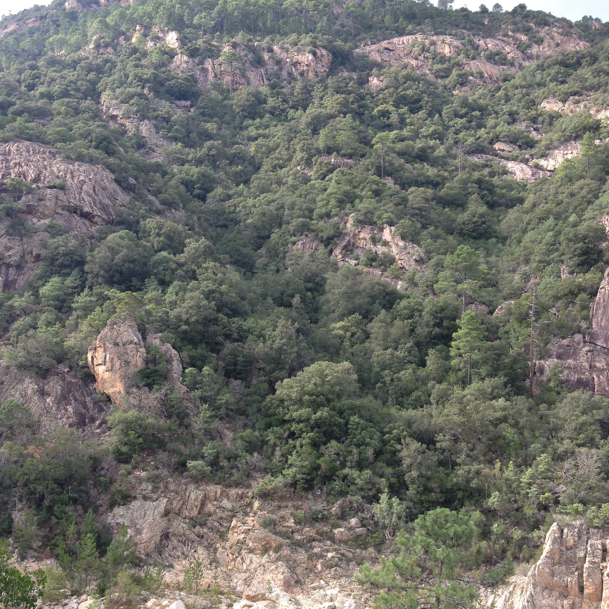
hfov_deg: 40.0
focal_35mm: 42
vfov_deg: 39.8
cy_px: 372
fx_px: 836
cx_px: 301
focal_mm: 4.28
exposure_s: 1/317
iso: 64
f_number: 2.4
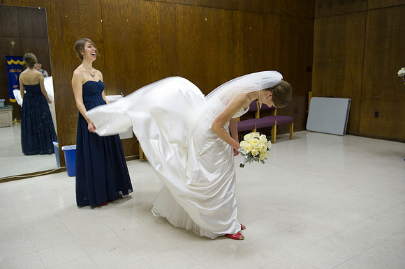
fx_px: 360
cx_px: 202
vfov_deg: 41.1
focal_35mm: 32
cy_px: 134
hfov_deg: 58.7
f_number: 3.5
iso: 1250
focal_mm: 32
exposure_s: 1/60
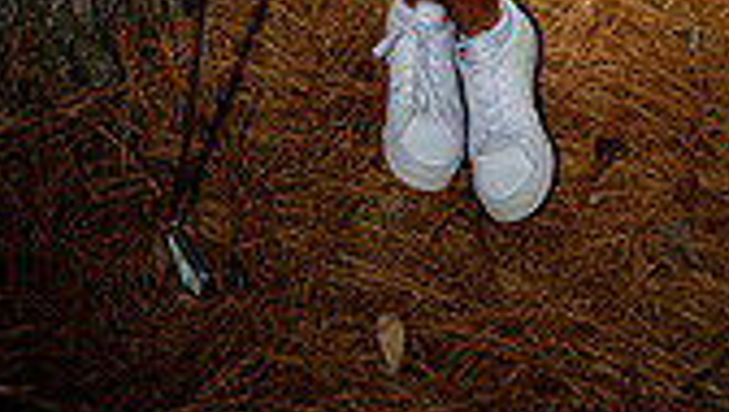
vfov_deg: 13.4
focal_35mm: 70
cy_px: -542
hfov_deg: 29.8
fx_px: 1355
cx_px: 503
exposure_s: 1/250
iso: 400
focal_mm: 25
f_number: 8
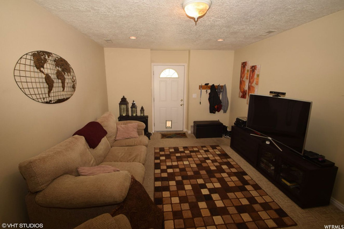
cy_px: 114
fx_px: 143
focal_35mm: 15
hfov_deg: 100.4
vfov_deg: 77.3
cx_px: 172
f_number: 8
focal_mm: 10
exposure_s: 1/25
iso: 200
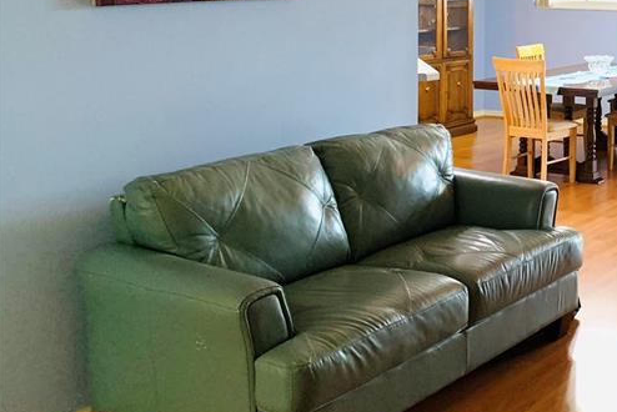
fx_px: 960
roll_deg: -0.9
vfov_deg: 23.5
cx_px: 636
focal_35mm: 56
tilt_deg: -5.2
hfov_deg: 32.4
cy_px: 31
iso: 125
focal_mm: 4.25
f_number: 1.8
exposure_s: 1/60
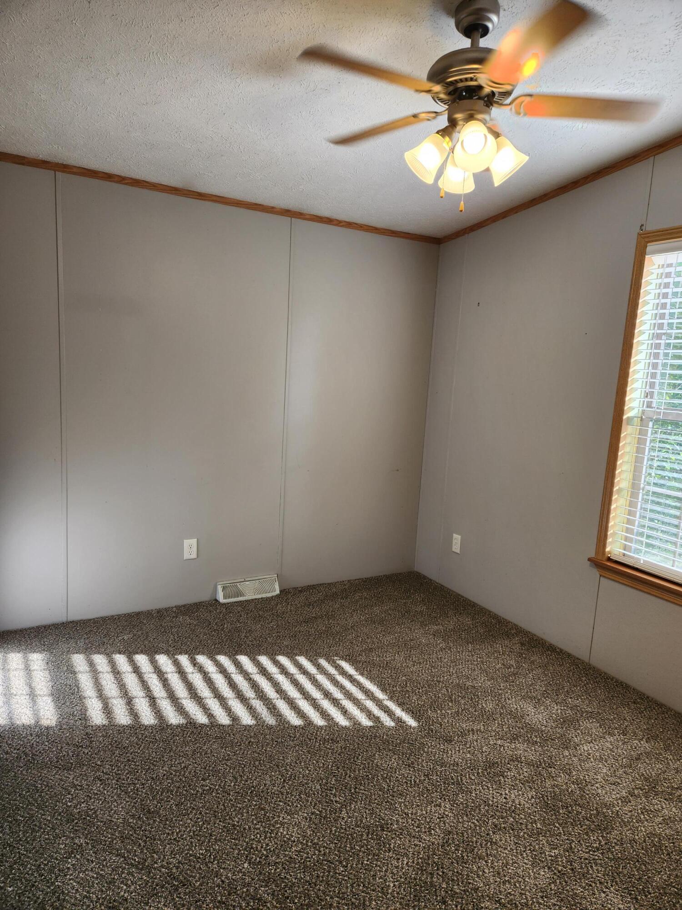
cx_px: 341
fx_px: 604
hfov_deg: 58.9
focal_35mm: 23
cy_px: 455
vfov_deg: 73.9
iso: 64
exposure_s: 1/120
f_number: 1.8
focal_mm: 5.4
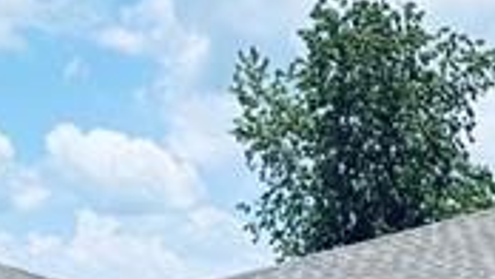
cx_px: 757
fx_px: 2193
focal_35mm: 167
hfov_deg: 12.2
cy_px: 495
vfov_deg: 7.1
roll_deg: +0.0
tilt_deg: -1.6
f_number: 1.6
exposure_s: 1/4255
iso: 50
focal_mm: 5.96
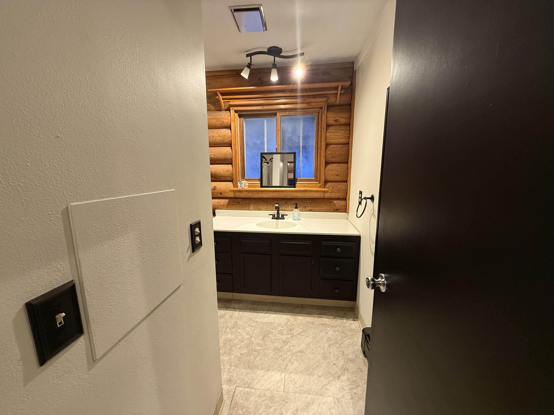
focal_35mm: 14
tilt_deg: -9.8
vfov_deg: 85.7
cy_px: 208
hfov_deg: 102.1
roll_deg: +0.6
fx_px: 224
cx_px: 277
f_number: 2.2
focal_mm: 2.22
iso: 320
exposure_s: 1/60
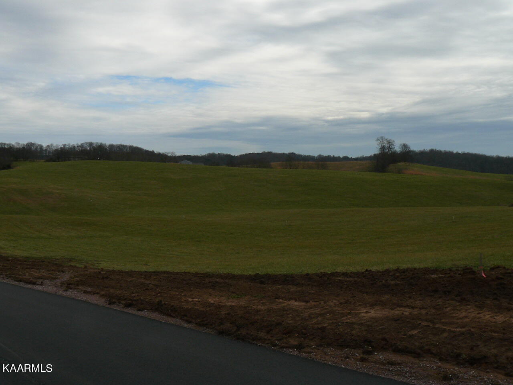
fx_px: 534
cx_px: 256
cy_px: 192
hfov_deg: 51.4
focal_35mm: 36
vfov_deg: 39.7
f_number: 6.3
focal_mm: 6
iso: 100
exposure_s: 1/400
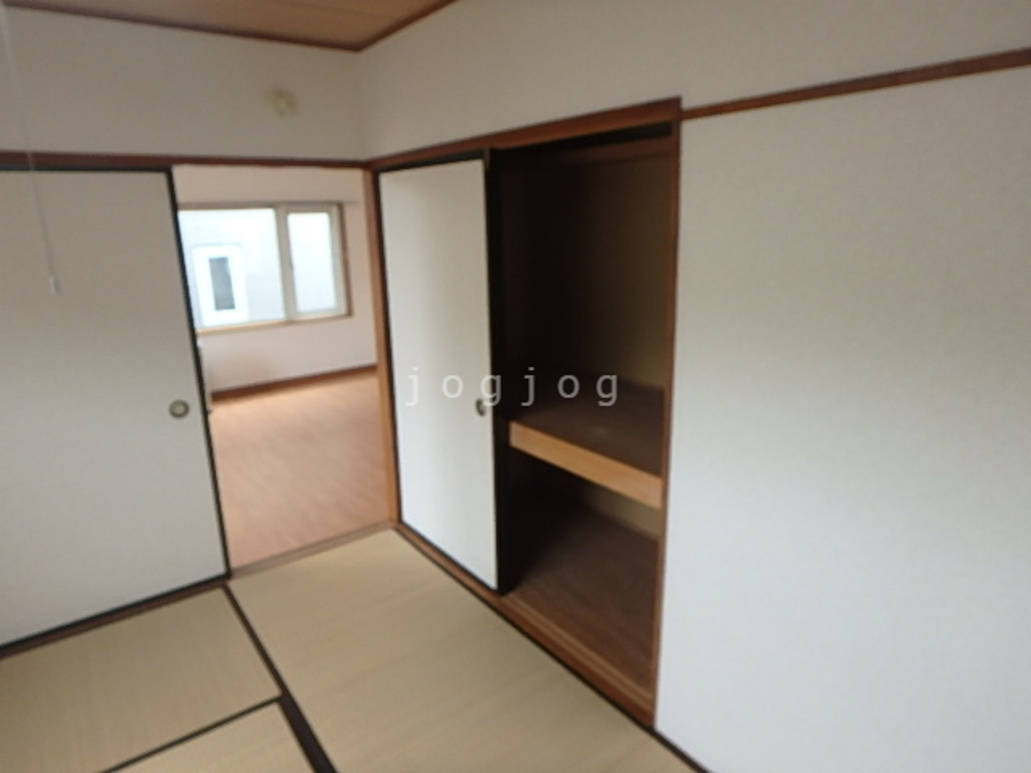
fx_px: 625
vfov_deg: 63.4
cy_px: 386
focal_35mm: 21
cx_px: 516
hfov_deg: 79.0
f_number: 3.5
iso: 200
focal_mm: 3.7
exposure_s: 1/50
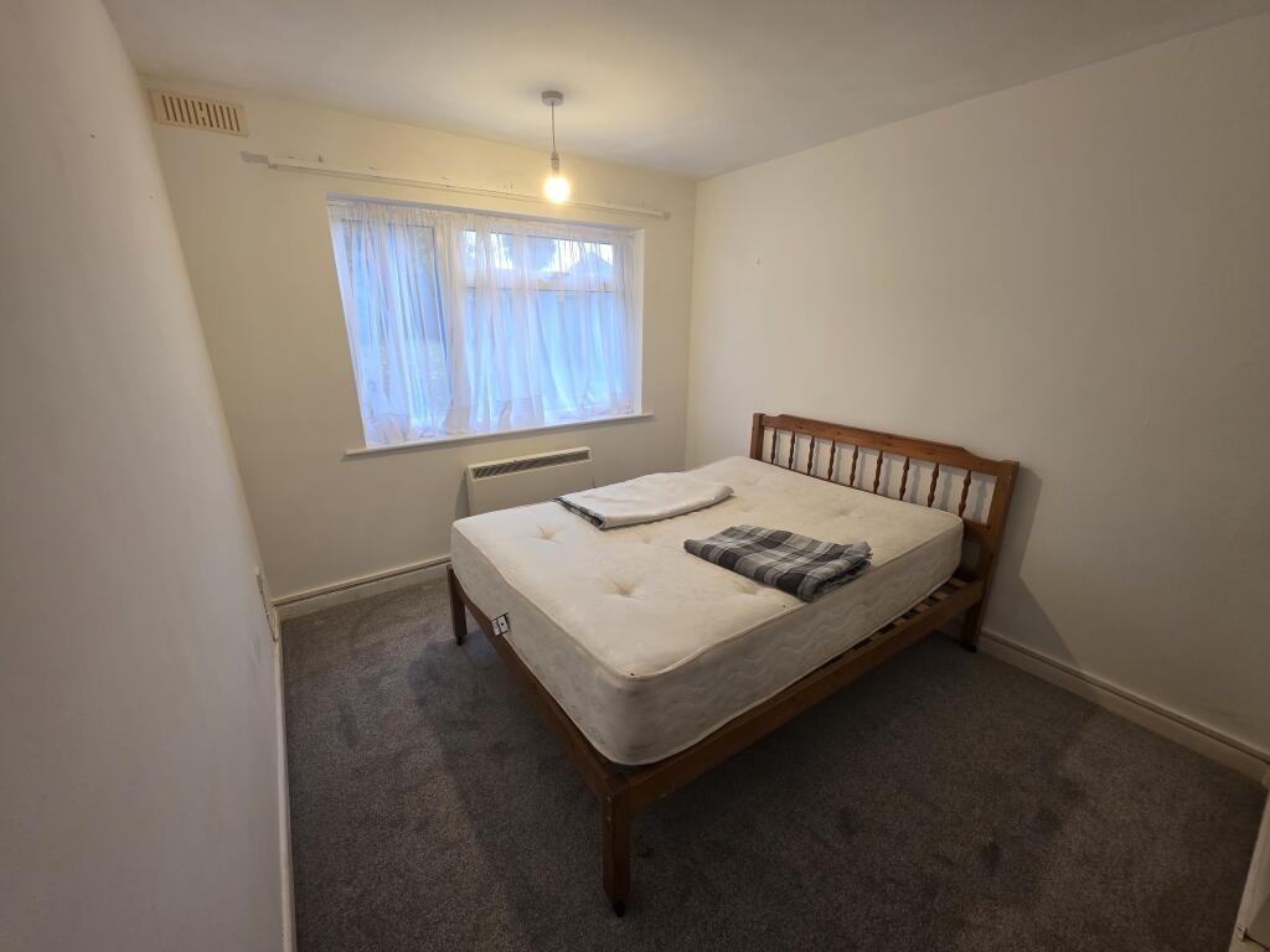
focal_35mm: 13
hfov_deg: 106.2
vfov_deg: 89.9
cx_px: 635
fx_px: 477
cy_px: 476
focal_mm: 2.2
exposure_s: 1/100
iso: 200
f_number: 1.9
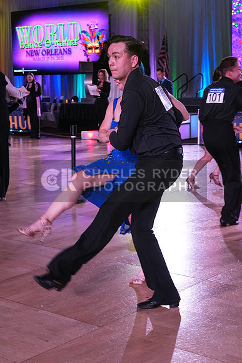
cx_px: 121
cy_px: 182
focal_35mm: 63
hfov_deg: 21.6
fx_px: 635
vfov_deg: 31.9
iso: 3200
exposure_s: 1/250
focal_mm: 63
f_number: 9
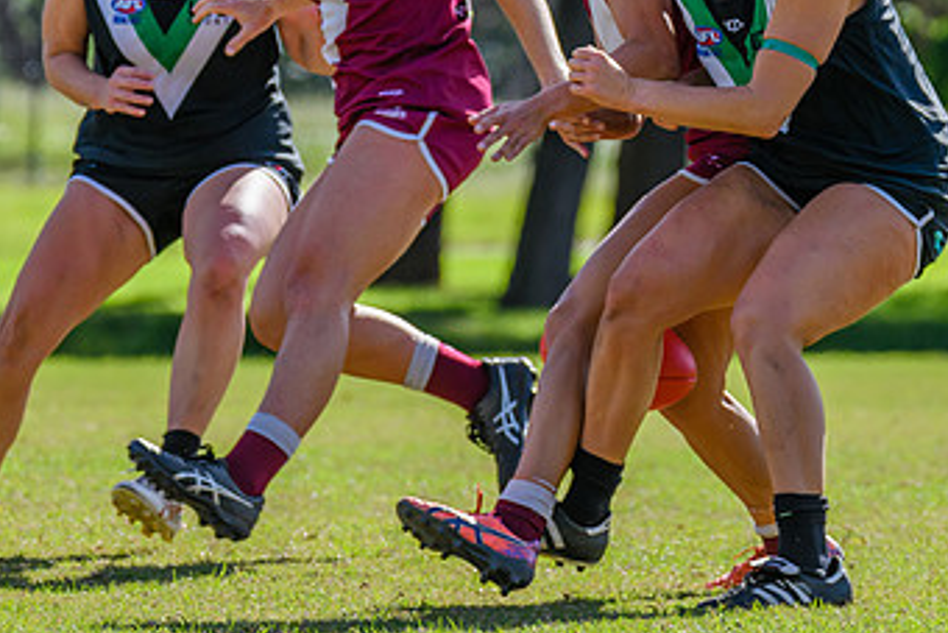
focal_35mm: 683
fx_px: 17992
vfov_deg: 2.0
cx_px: 540
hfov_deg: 3.0
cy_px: 293
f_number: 8
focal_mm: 270
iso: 800
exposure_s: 1/1250
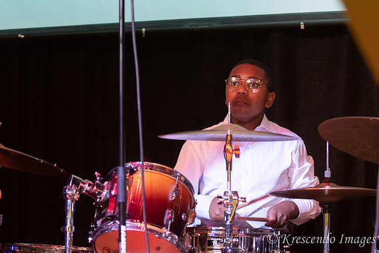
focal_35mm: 120
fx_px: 1266
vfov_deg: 11.4
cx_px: 216
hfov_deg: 17.0
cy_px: 130
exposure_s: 1/200
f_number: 3.2
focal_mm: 70
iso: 3200
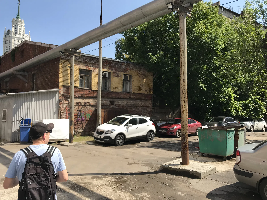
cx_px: 134
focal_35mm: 28
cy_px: 100
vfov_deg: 49.7
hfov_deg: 63.4
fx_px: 216
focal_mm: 3.99
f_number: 1.8
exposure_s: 1/1429
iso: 20
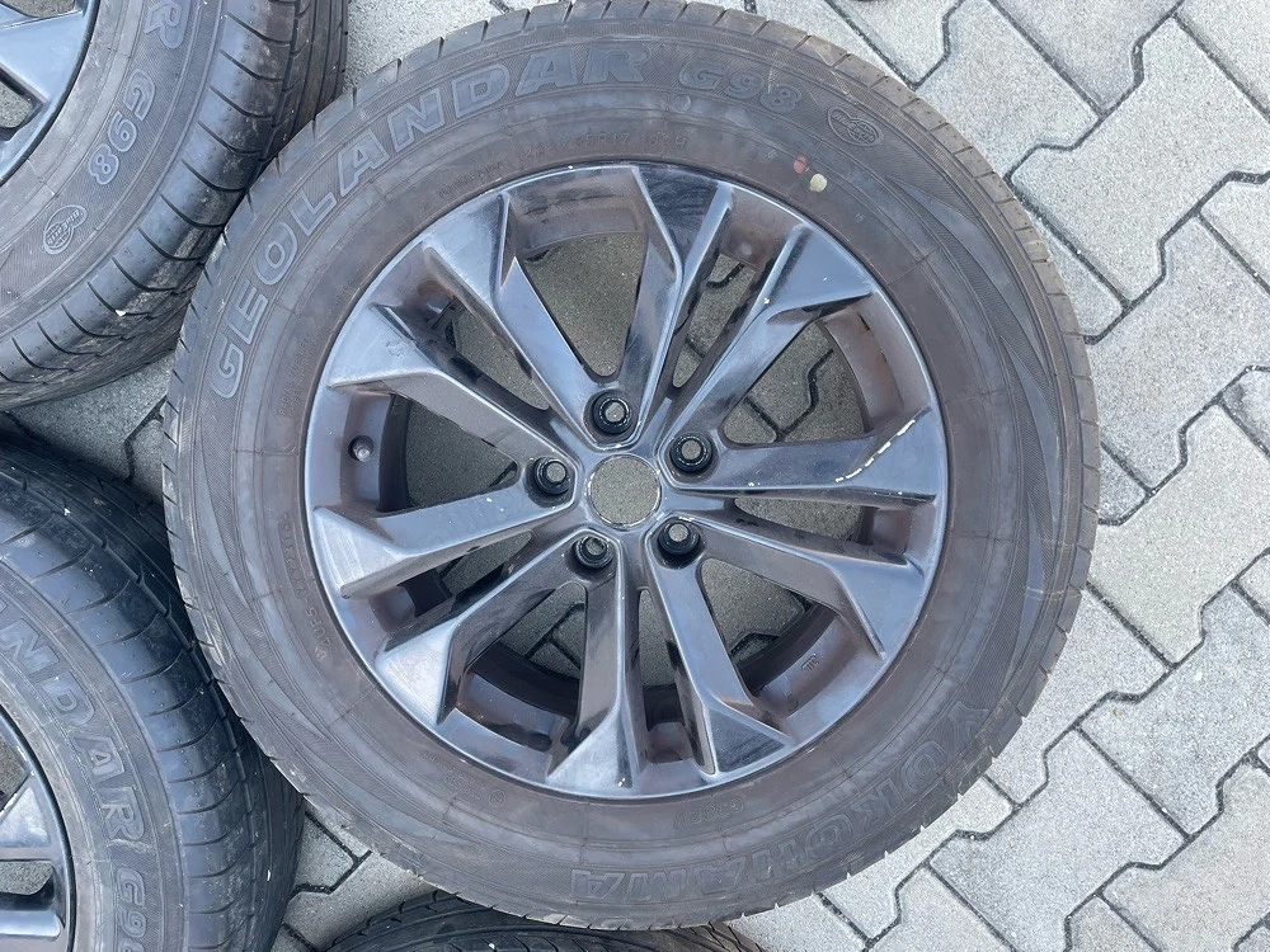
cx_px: 635
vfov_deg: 53.1
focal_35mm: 26
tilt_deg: -82.4
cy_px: 476
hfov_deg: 67.3
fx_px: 954
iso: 32
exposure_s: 1/121
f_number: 1.6
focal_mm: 4.2
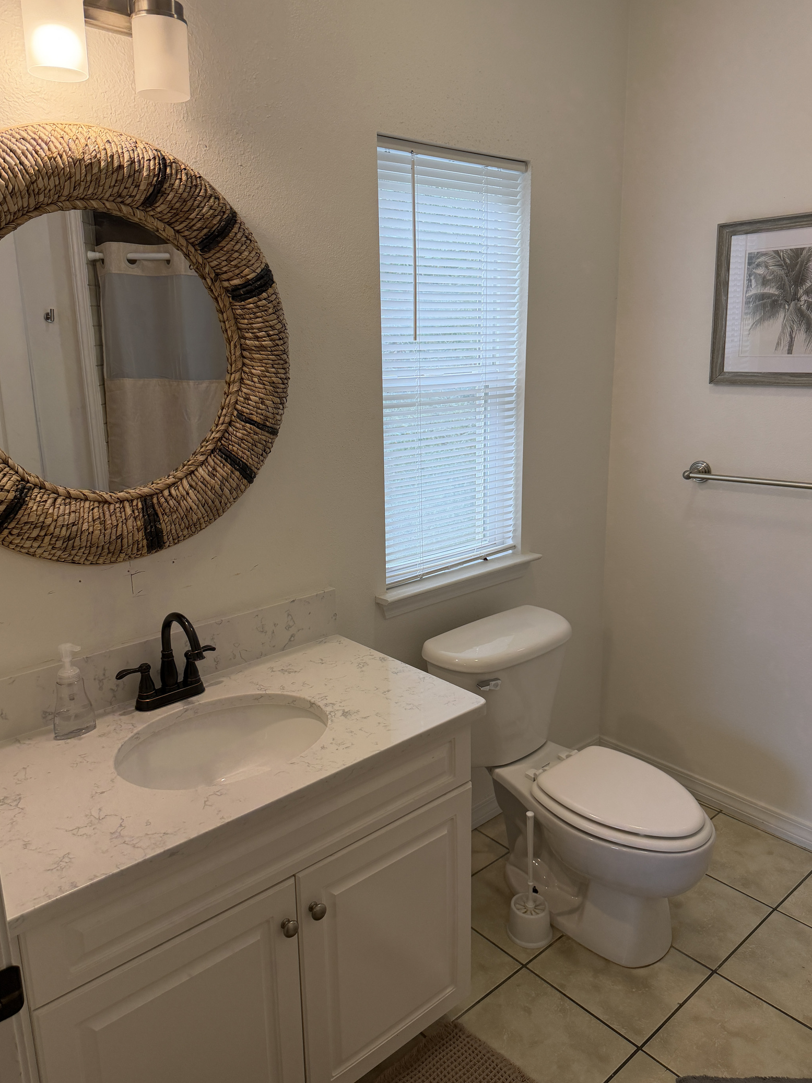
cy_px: 525
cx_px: 393
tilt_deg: -13.5
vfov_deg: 69.4
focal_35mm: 25
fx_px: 782
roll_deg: +1.4
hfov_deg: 54.9
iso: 125
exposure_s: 1/124
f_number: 1.78
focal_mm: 6.76
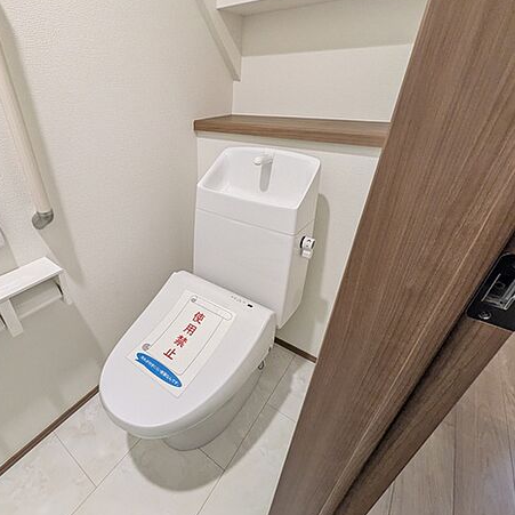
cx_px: 194
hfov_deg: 82.4
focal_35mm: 17
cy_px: 258
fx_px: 286
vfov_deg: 84.0
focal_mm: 1.83
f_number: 2.2
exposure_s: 1/60
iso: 223
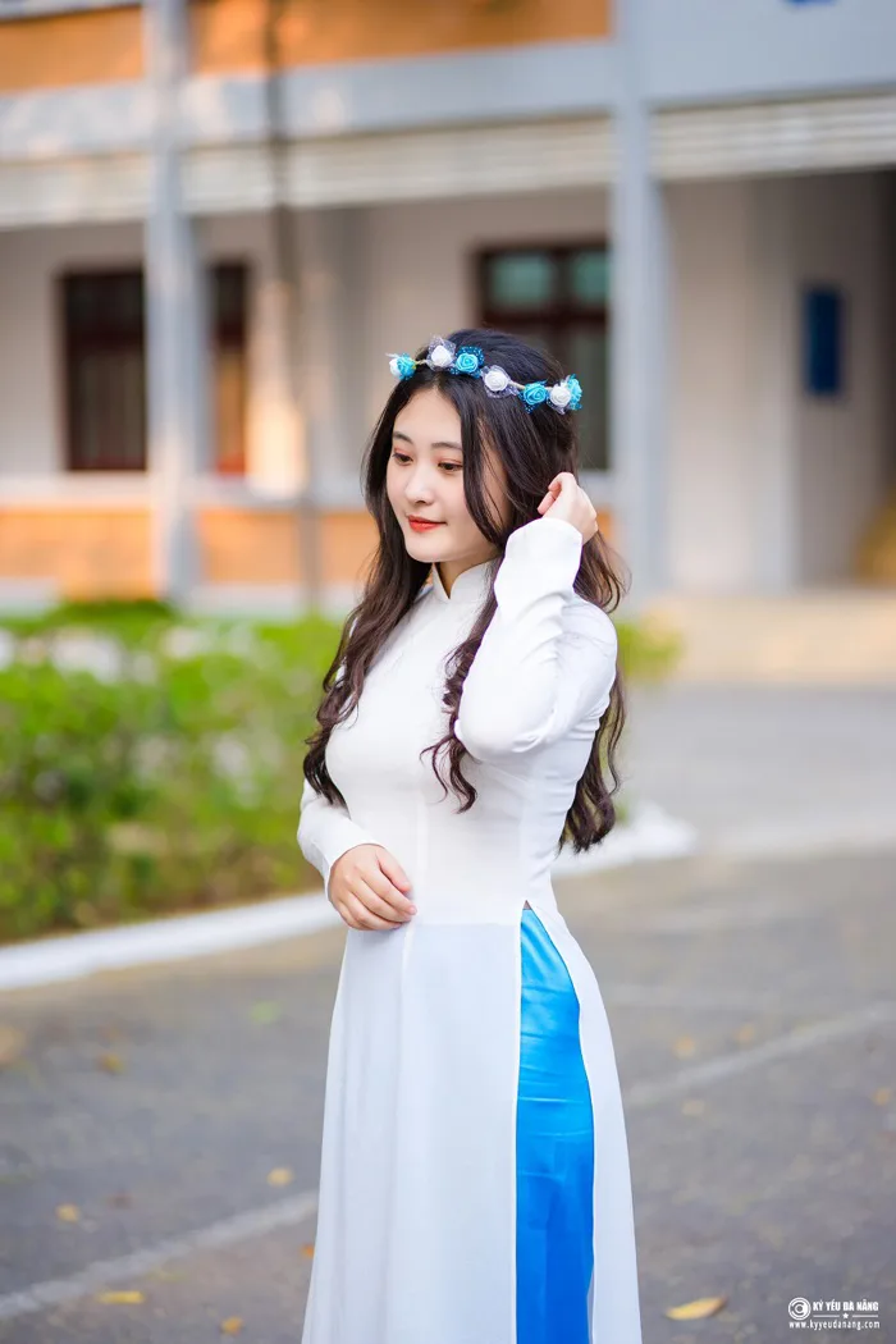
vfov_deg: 23.9
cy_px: 672
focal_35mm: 85
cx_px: 448
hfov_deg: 16.1
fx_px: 3173
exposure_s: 1/1250
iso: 250
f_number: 1.8
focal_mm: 85
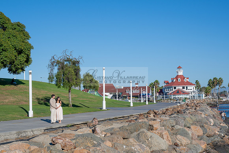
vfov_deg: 21.6
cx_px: 90
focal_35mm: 63
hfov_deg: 31.8
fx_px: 400
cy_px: 87
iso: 200
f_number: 9
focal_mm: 51
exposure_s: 1/640
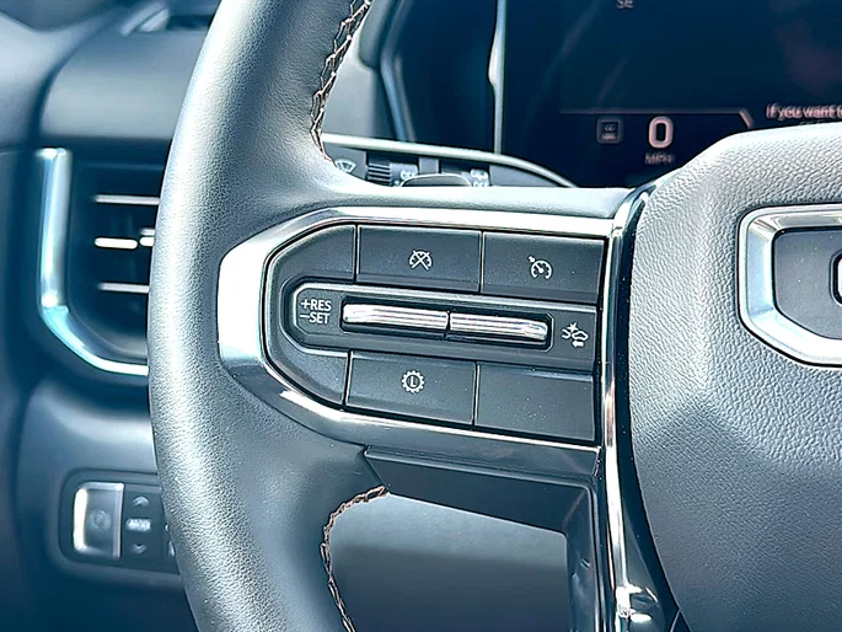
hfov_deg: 41.2
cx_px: 415
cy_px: 320
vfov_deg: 31.5
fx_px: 1119
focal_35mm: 46
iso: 64
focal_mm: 6.86
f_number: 1.78
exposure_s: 1/146
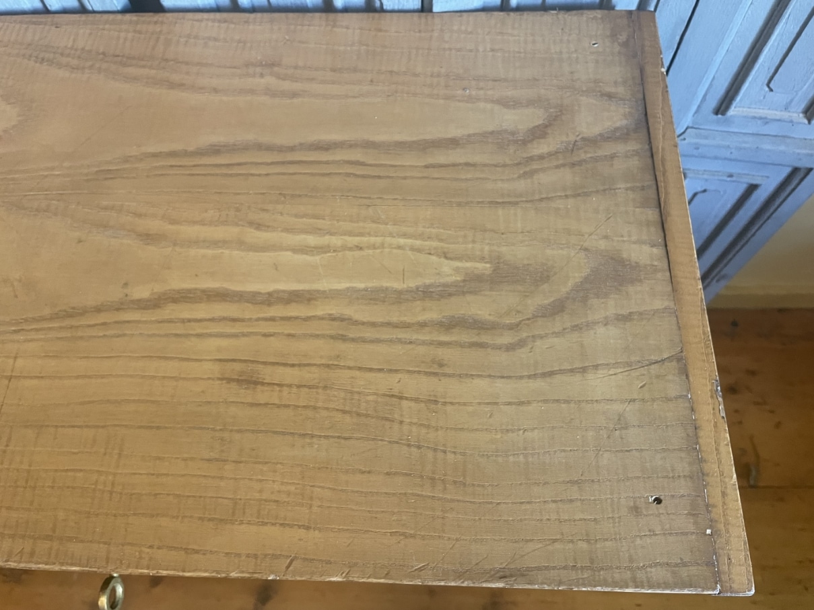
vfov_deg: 53.1
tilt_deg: -68.3
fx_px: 611
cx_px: 407
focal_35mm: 26
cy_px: 305
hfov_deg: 67.3
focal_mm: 4.2
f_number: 1.6
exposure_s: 1/50
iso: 500
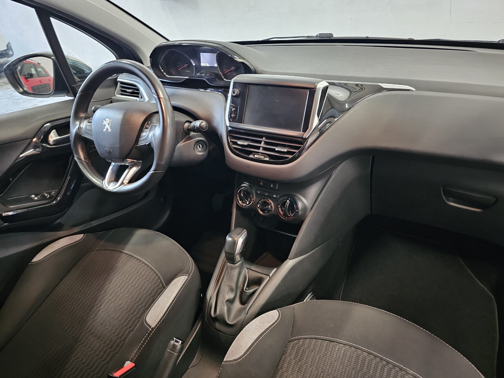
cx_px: 252
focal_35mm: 23
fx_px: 335
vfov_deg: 58.9
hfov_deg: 73.9
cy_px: 189
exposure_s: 1/16.7
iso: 1600
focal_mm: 6.3
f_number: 1.7
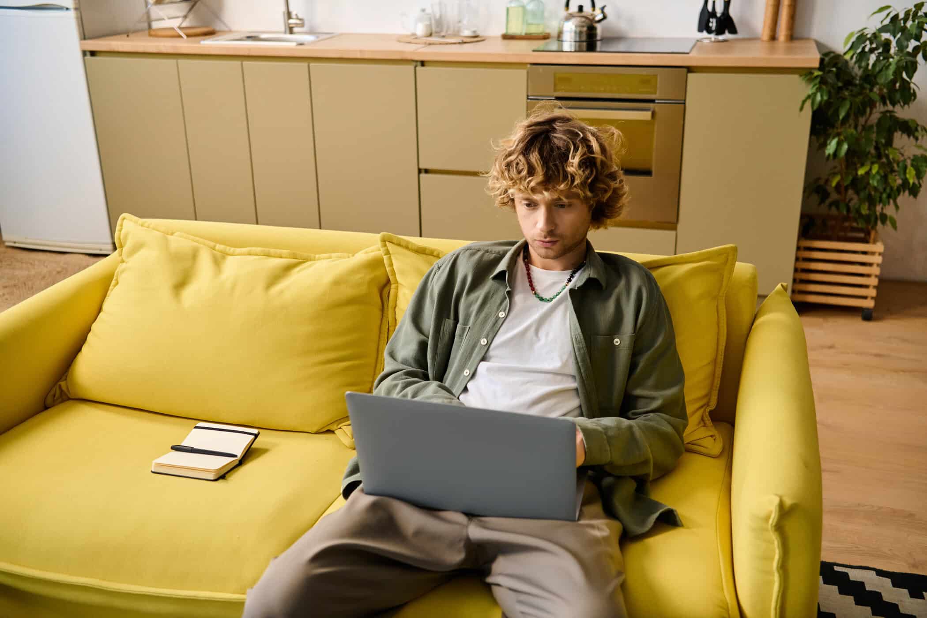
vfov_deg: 35.1
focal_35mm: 38
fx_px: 978
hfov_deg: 50.7
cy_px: 309
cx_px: 464
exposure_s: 1/200
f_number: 3.2
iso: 500
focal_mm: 38
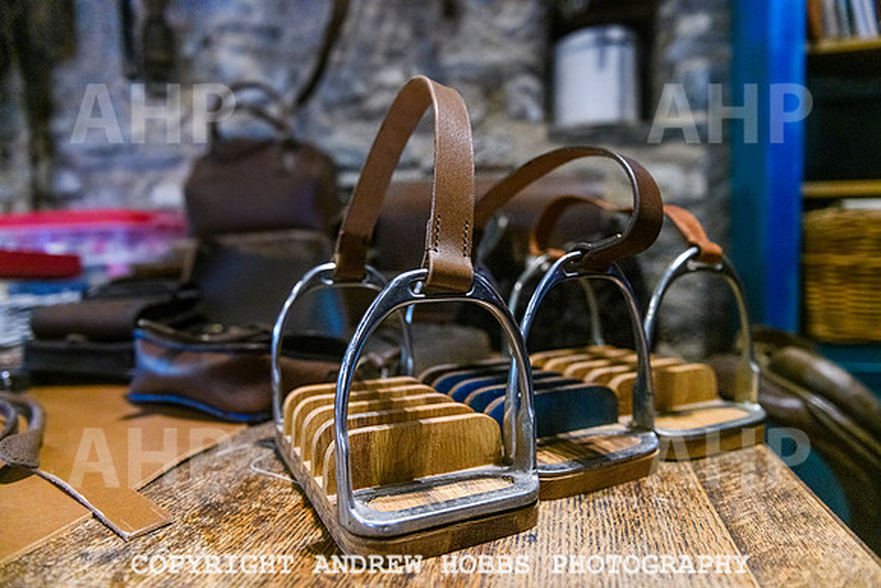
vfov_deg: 53.2
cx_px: 440
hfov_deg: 73.7
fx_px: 587
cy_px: 294
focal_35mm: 24
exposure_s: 1/60
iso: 3200
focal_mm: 24
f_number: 2.8
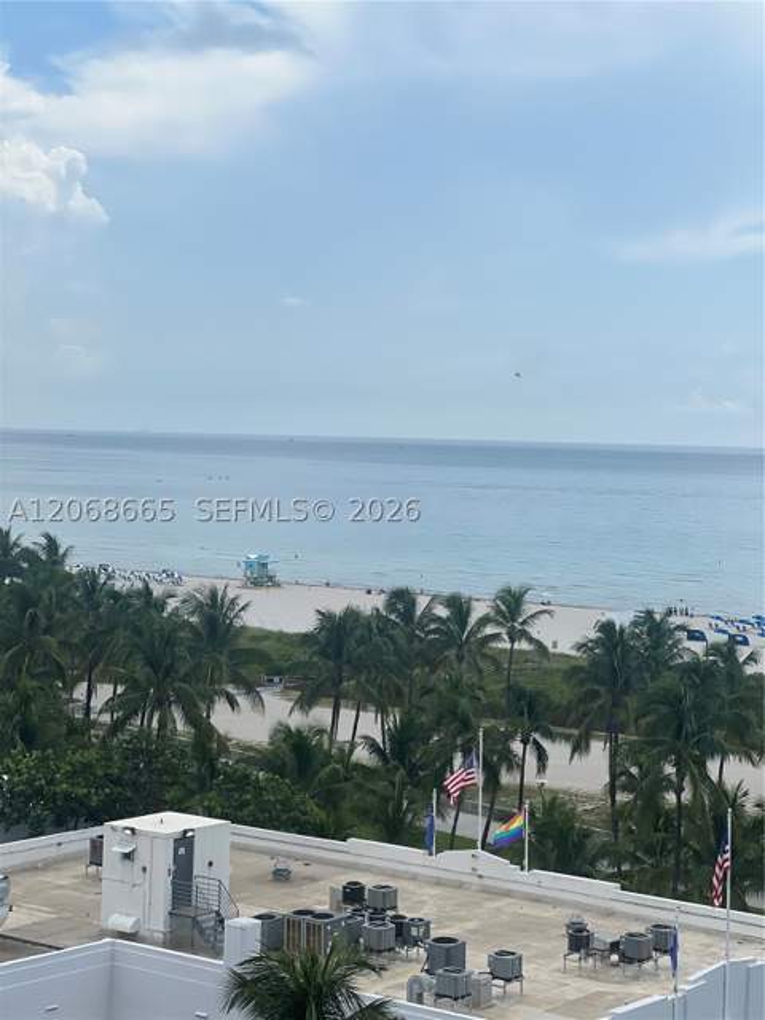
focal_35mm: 77
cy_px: 510
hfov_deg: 19.1
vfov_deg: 25.3
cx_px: 382
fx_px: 2269
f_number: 2.8
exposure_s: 1/1179
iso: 32
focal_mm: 9
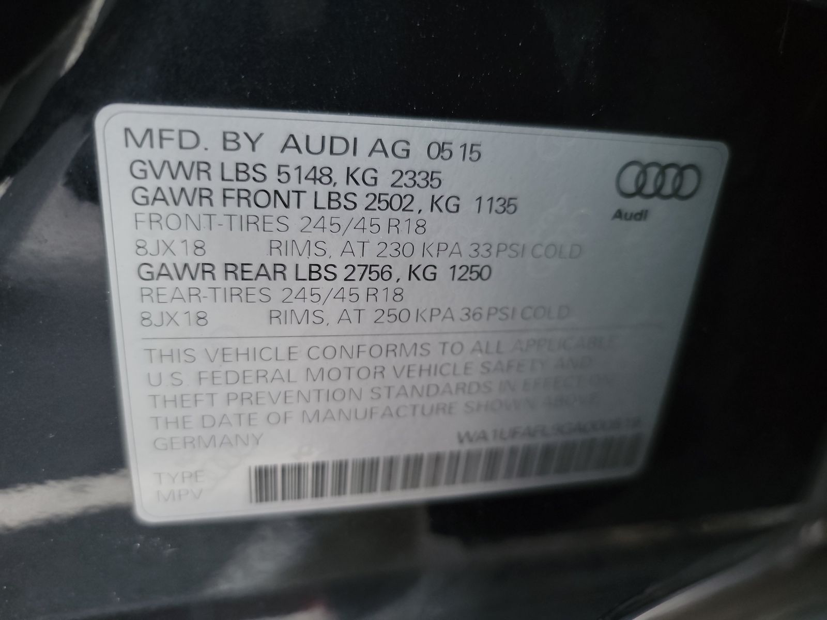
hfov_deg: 71.6
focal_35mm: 24
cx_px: 414
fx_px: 573
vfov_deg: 56.8
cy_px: 310
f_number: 1.8
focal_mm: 6.7
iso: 1125
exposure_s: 1/14
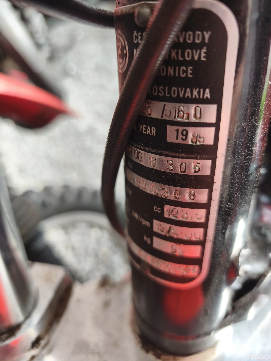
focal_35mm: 23
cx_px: 136
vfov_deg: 73.9
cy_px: 180
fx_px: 240
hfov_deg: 58.9
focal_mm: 6.06
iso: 200
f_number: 1.7
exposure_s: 1/75
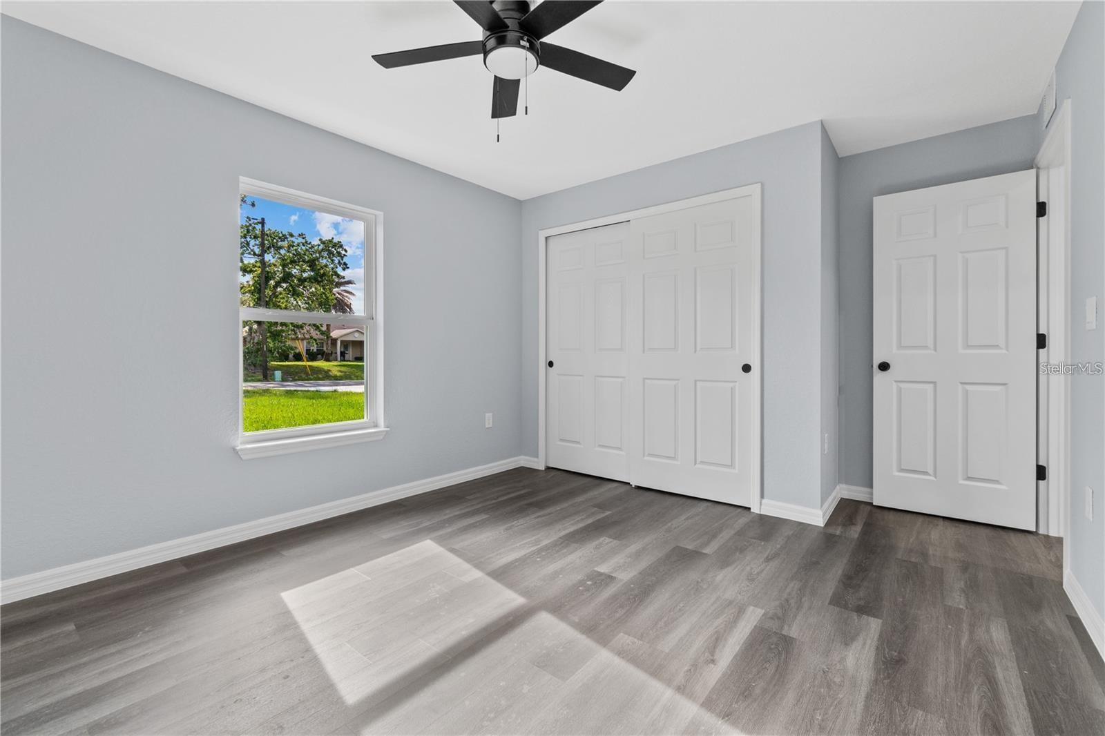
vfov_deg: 77.3
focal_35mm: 15
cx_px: 552
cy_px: 368
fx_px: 460
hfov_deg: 100.4
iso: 250
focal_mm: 10
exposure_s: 1/125
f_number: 8
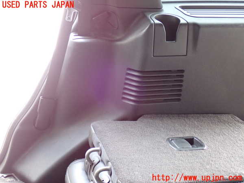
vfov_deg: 27.0
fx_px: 381
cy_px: 92
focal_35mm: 54
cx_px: 122
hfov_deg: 35.5
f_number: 3.3
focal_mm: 9.65
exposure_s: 1/25
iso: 800
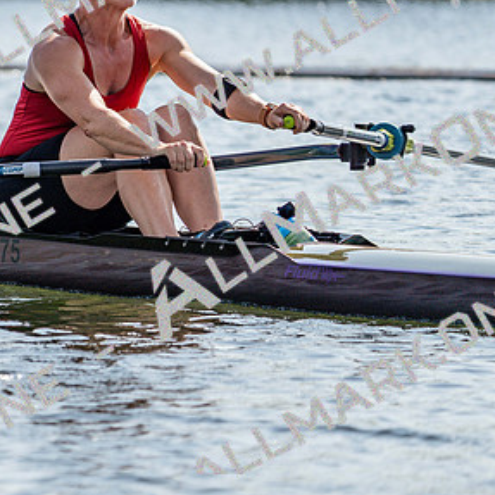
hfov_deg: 5.1
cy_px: 179
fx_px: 5565
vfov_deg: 5.1
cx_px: 3
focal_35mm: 344
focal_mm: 200
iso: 100
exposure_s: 1/1600
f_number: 5.6
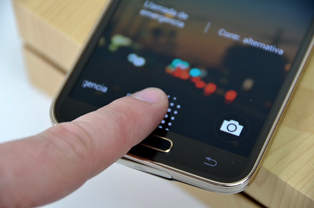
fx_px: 2611
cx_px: 157
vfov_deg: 4.6
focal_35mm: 300
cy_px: 104
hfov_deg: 6.9
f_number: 5.6
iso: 125
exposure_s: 1/30
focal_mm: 200
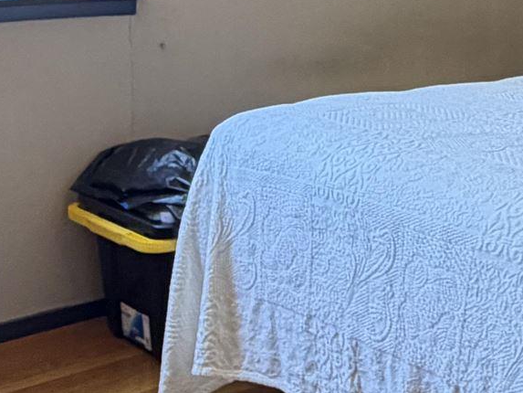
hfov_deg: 24.7
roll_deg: -0.2
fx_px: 1133
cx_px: 529
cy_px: -28
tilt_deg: -2.8
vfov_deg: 18.9
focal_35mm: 75
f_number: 2.2
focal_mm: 2.22
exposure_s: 1/60
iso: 200
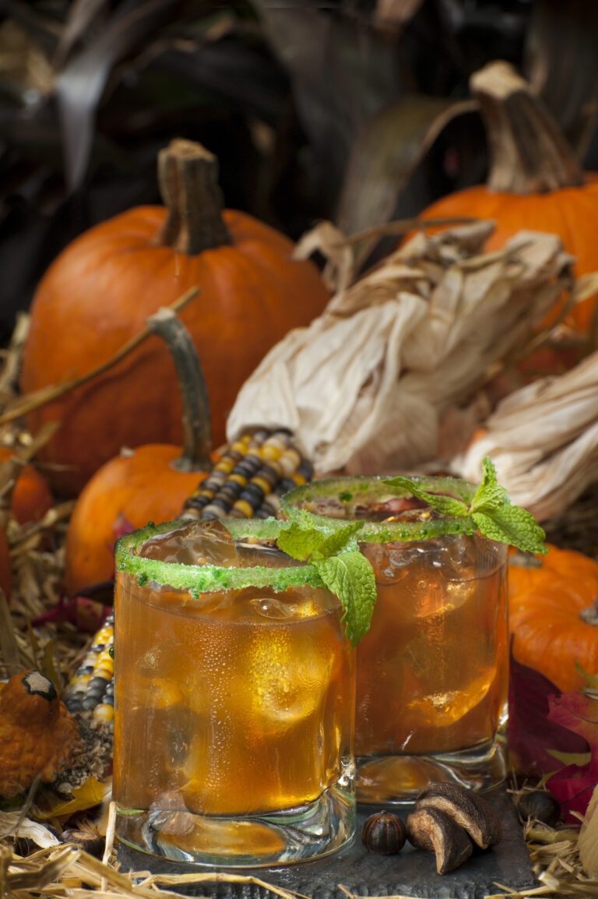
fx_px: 3368
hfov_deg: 10.1
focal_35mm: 135
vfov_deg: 15.2
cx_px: 299
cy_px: 450
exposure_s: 1/160
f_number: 13
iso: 160
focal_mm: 135
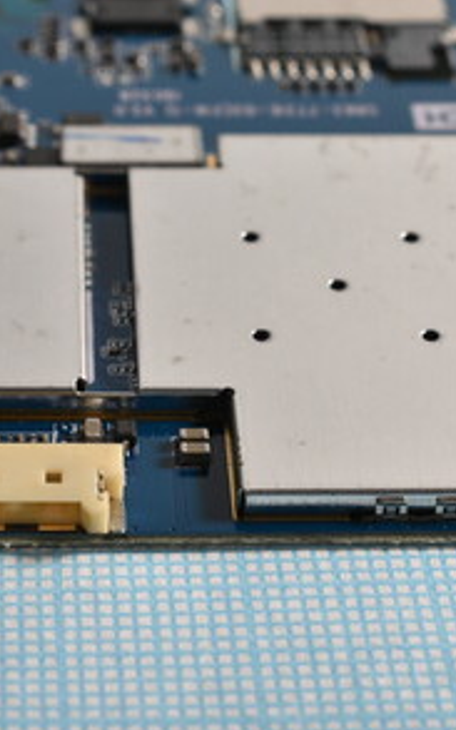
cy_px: 406
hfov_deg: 10.9
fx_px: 2387
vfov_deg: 17.4
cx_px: 137
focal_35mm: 120
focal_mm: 46
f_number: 16
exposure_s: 1/200
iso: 400
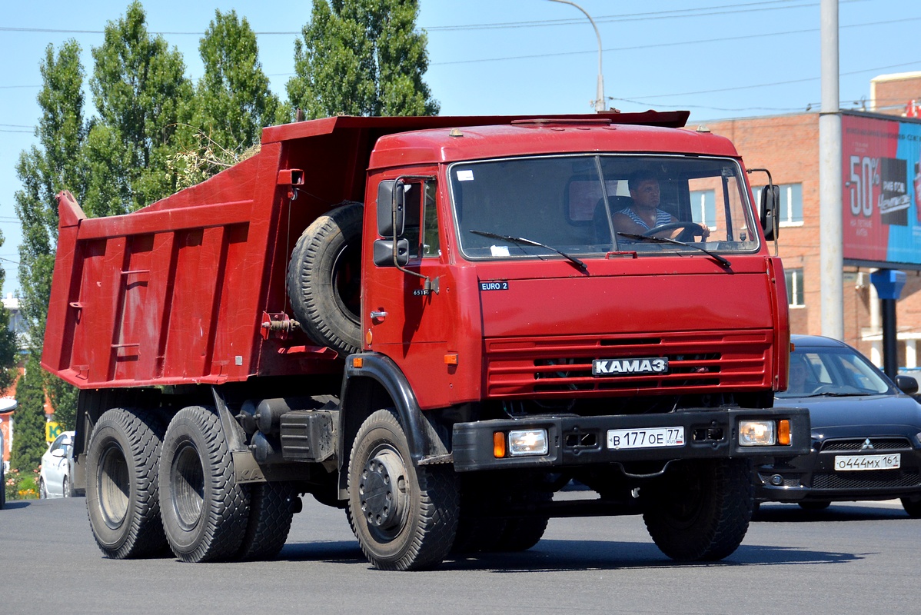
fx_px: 4031
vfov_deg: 8.7
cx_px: 460
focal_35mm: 158
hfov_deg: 13.0
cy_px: 308
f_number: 6.3
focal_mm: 105
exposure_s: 1/1600
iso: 400
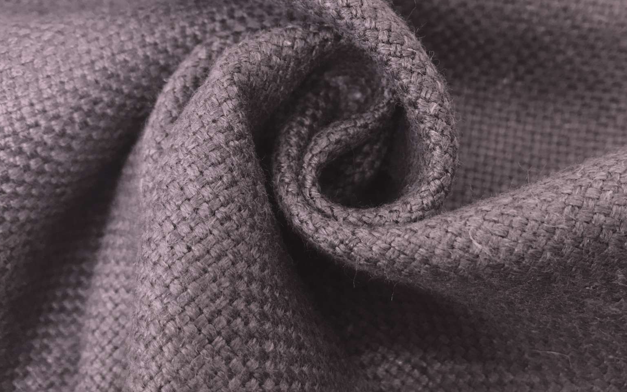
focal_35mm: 37
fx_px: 632
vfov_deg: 34.3
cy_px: 152
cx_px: 359
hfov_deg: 52.6
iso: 80
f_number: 1.8
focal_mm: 3.99
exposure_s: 1/15
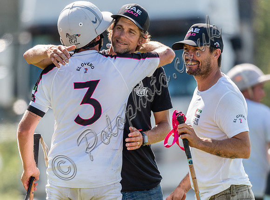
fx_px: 6836
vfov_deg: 1.7
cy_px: 119
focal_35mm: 881
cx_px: 114
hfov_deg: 2.3
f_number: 4
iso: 320
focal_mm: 500
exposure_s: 1/1250
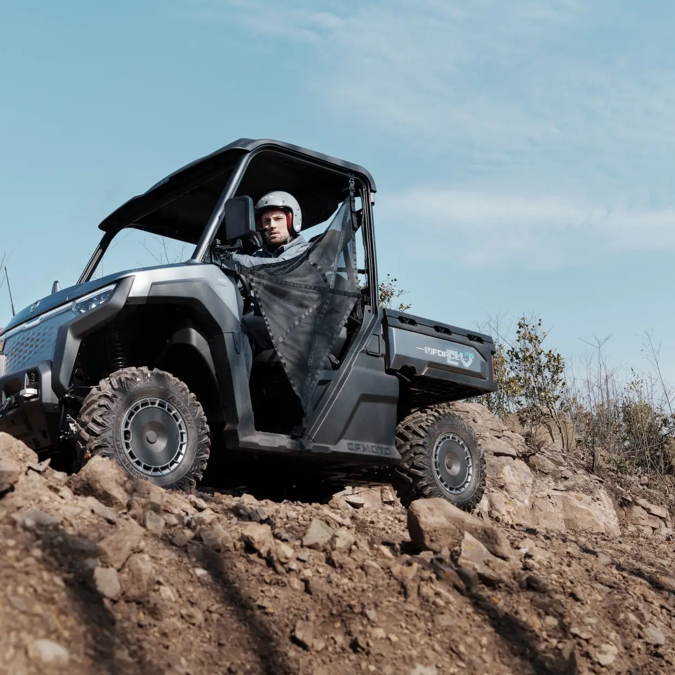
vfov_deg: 38.9
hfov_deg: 38.1
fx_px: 954
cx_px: 182
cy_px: 332
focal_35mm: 43
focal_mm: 33.2
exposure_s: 1/800
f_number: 7.1
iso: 200
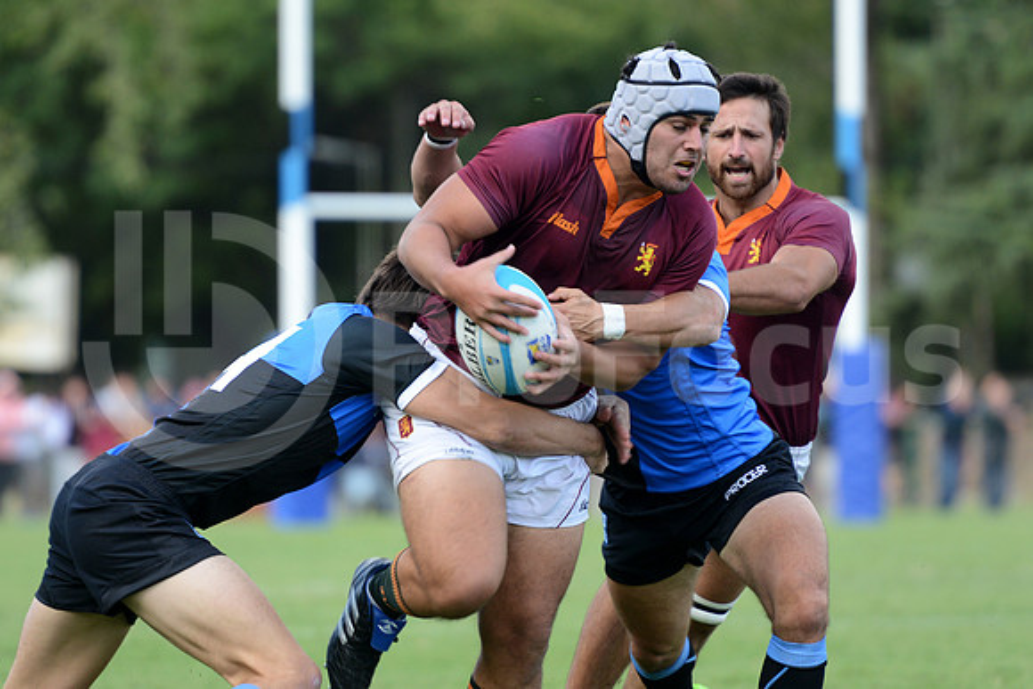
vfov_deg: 5.1
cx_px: 516
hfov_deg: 7.6
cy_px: 344
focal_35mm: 270
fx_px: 7749
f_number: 4
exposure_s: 1/500
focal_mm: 270
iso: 640
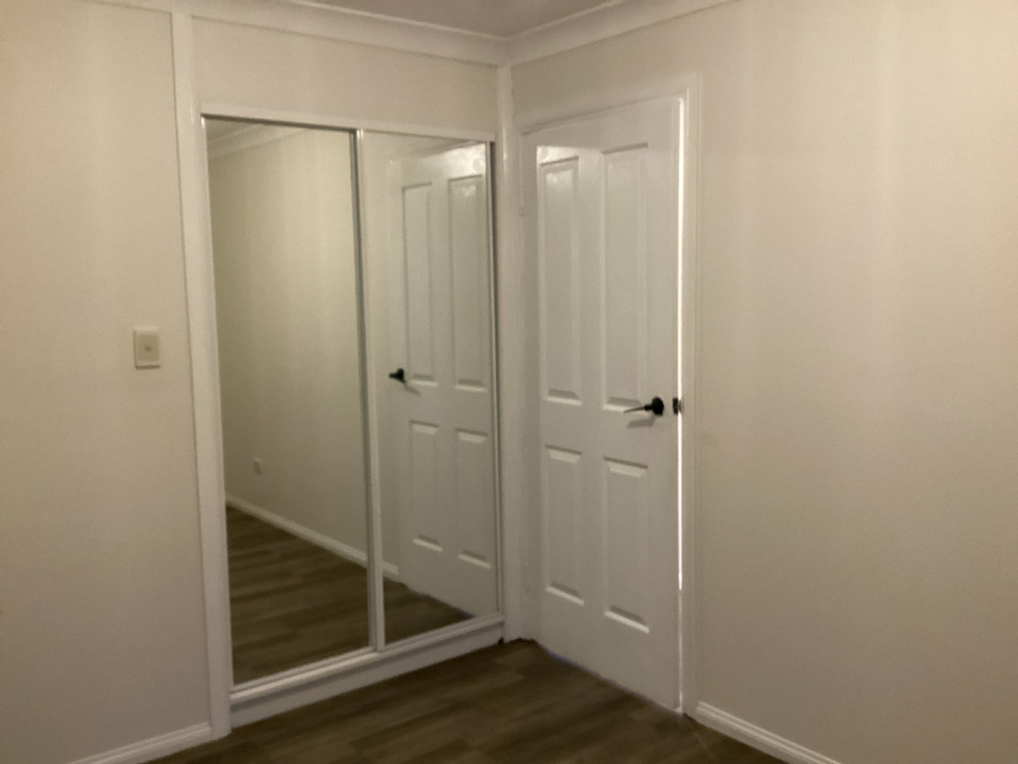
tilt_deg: -6.6
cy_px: 382
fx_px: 912
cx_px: 509
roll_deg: +1.0
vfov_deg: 45.4
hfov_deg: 58.4
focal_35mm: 31
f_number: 2.4
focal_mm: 3.3
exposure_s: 1/25
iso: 320
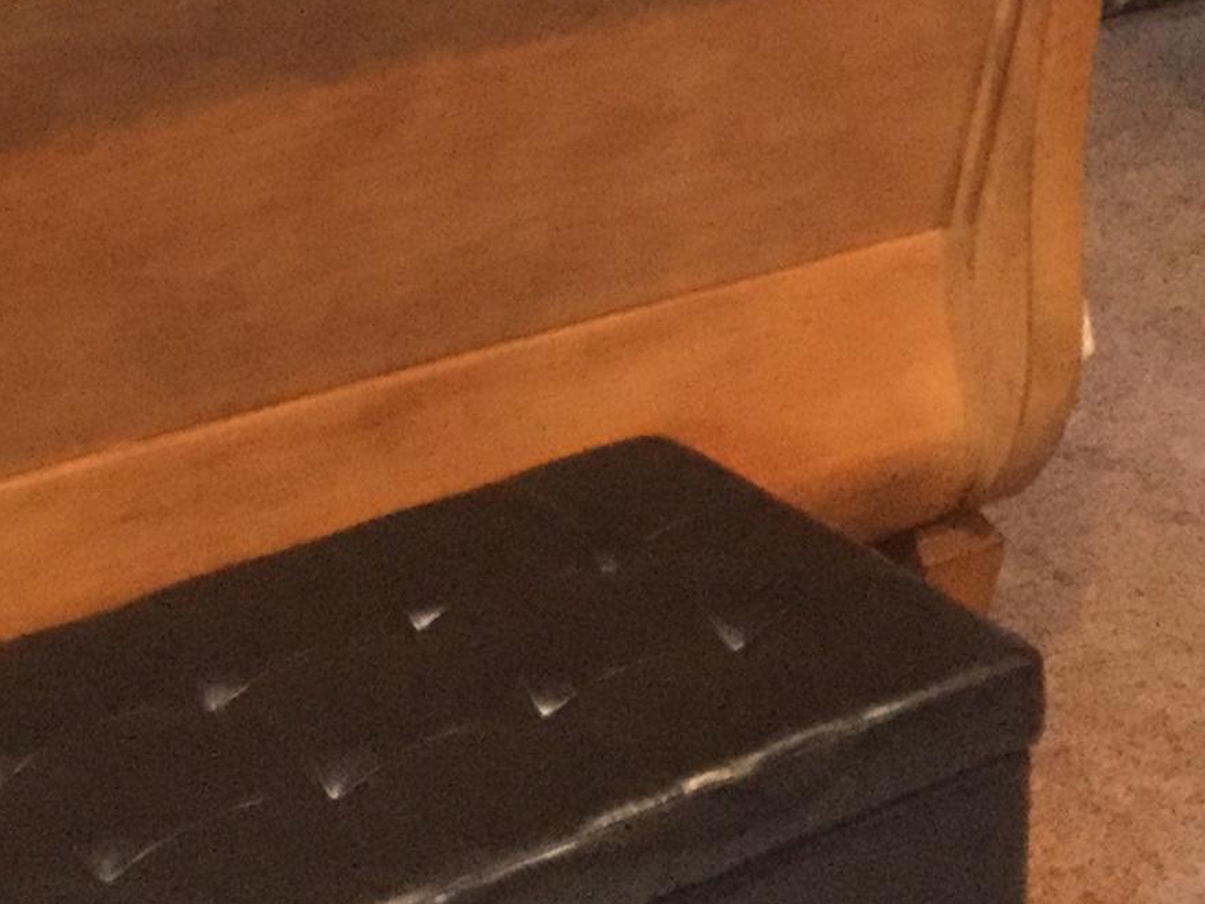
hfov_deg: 18.5
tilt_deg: -12.5
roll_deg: +0.2
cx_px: 609
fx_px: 3690
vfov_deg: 13.4
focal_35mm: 106
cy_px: -338
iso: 320
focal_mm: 3.3
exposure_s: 1/15
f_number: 2.4
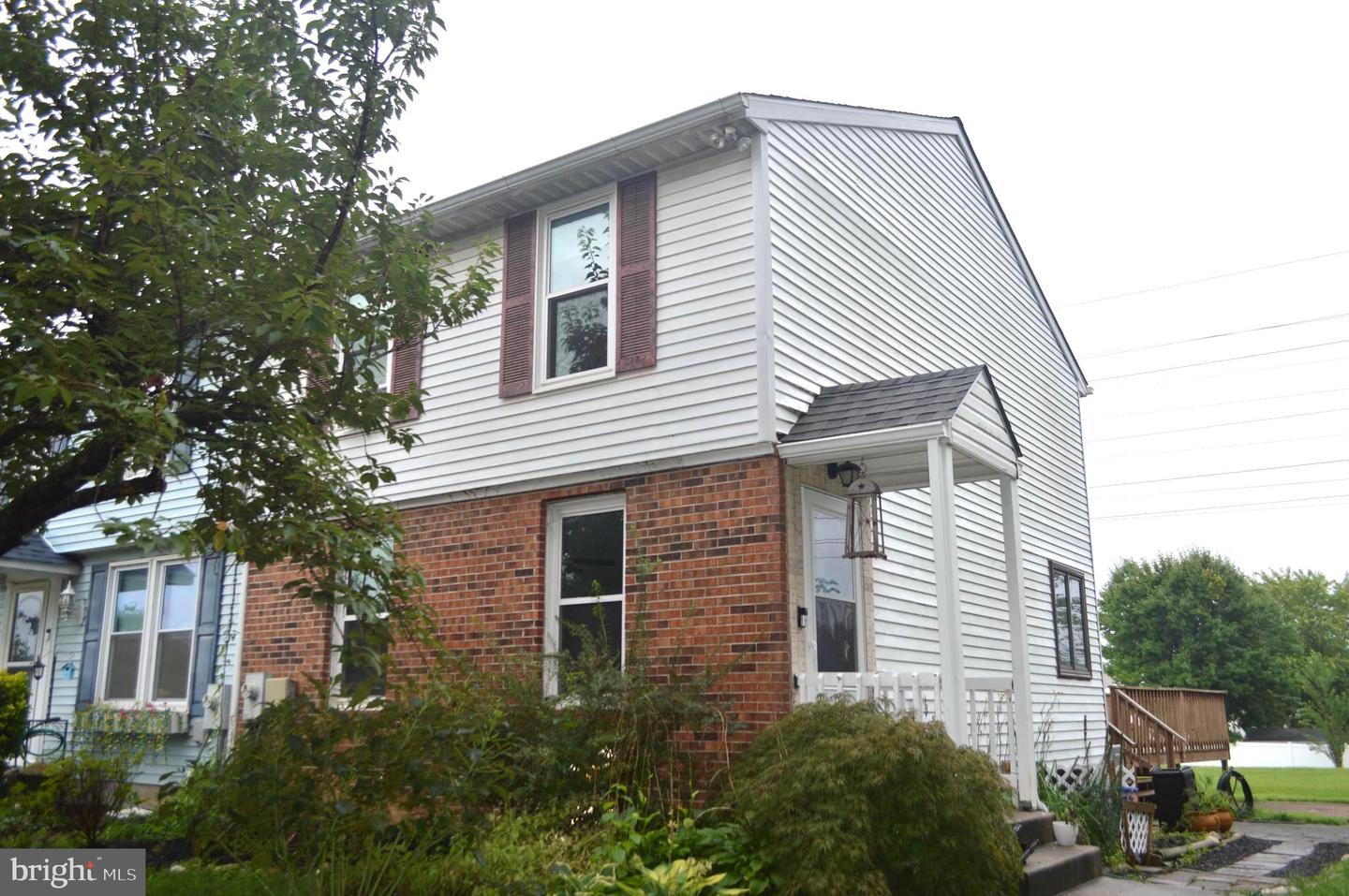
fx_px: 1123
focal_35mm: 30
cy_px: 448
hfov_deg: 62.0
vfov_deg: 43.5
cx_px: 674
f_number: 4
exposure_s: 1/200
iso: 100
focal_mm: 20
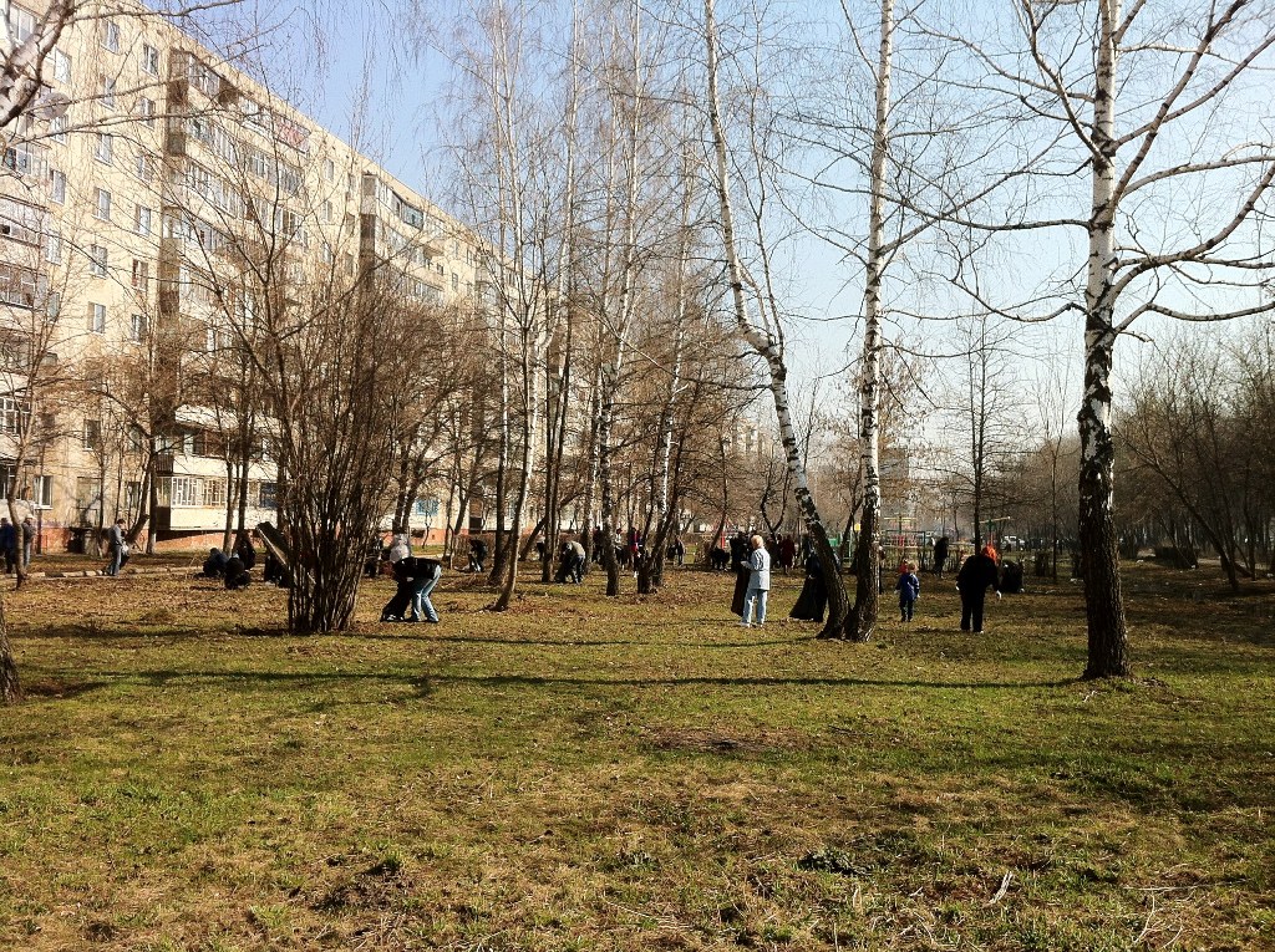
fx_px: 1287
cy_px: 476
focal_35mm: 35
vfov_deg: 40.6
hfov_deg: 52.7
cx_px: 638
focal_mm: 3.85
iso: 80
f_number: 2.8
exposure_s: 1/838
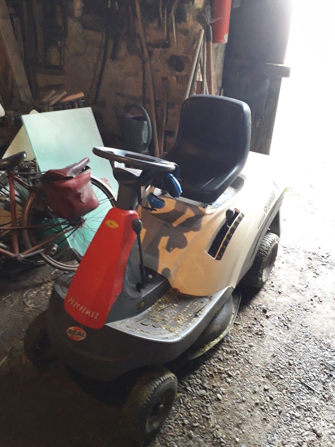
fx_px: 348
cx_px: 168
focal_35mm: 27
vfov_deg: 65.3
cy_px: 224
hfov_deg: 51.4
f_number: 1.9
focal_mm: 3.6
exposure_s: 1/25
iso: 320
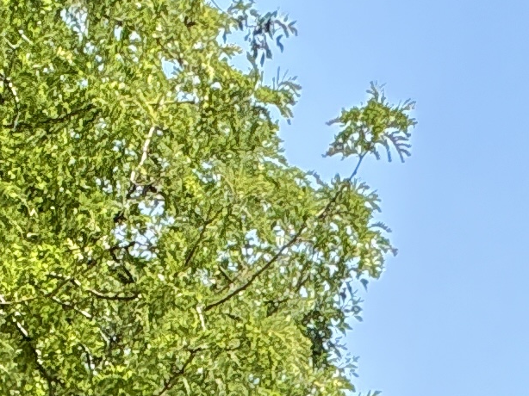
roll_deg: +1.6
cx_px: -9
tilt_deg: +0.2
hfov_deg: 20.6
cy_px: 1103
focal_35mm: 92
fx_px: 1405
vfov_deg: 11.4
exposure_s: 1/1370
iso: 50
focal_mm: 2.22
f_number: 2.2
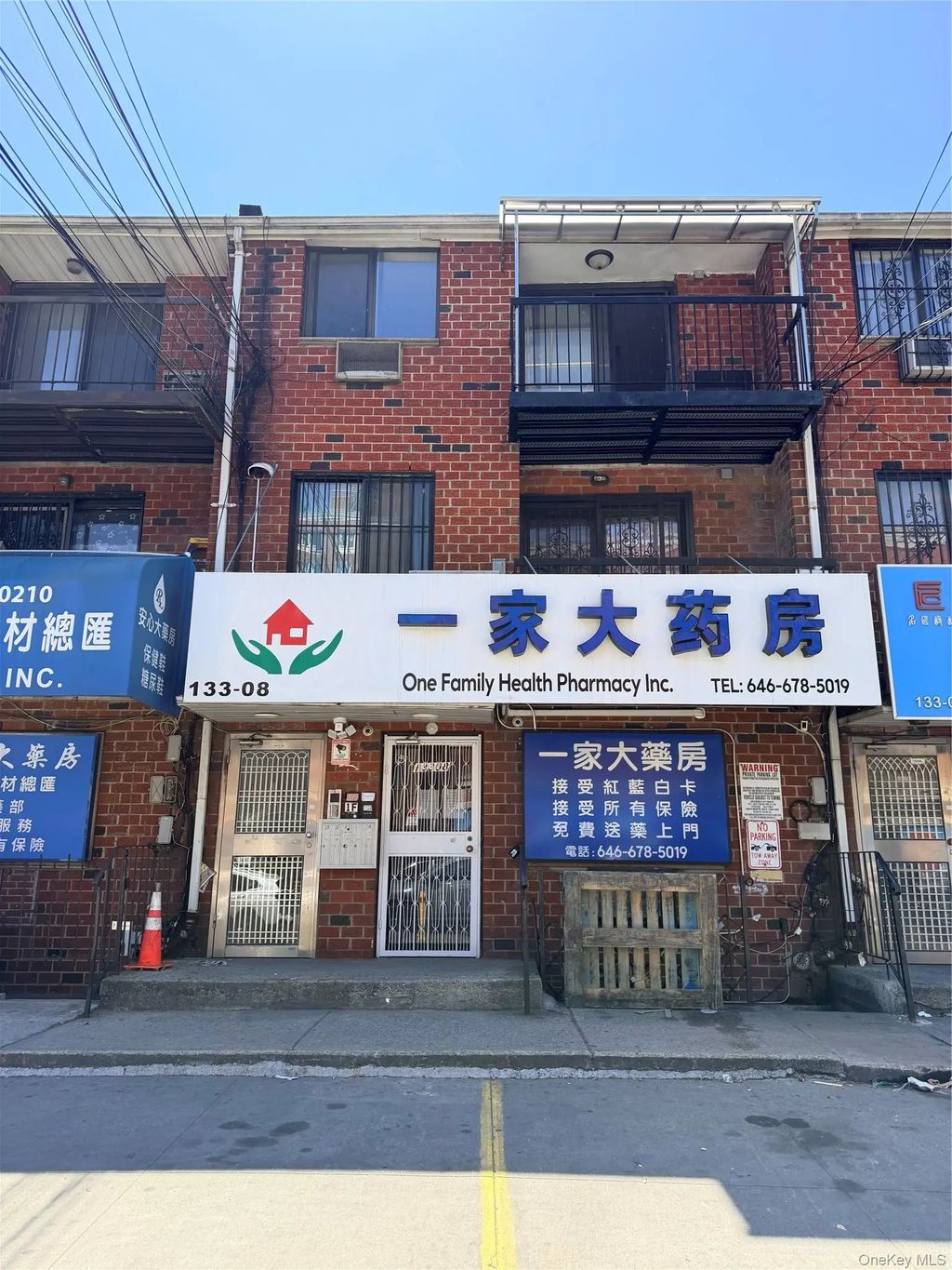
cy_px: 635
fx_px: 880
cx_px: 476
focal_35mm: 24
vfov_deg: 71.6
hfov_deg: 56.8
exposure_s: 1/1812
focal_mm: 6.76
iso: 100
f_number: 1.78
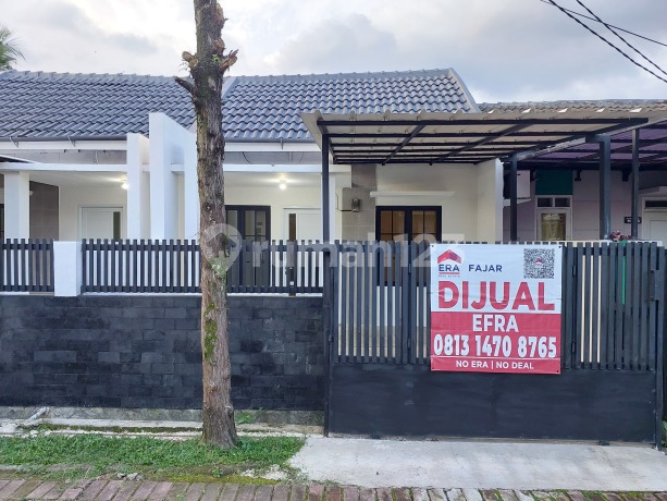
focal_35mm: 23
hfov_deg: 73.9
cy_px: 250
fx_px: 443
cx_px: 334
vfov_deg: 58.9
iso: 200
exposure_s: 1/50
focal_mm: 5.06
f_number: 1.8
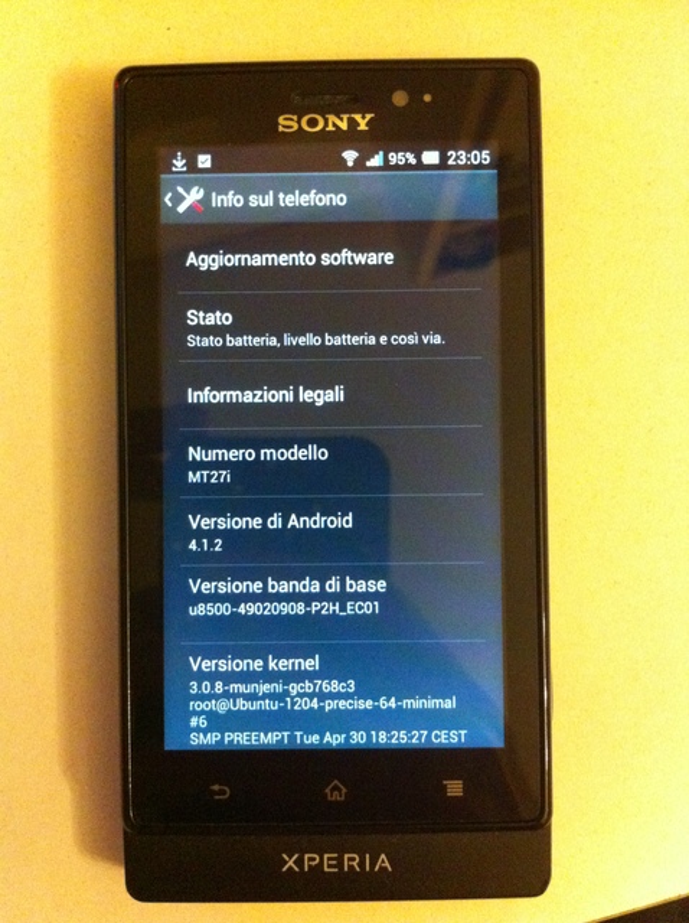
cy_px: 462
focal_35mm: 35
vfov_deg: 52.7
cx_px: 344
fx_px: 931
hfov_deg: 40.6
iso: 1000
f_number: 2.8
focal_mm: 3.85
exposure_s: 1/15
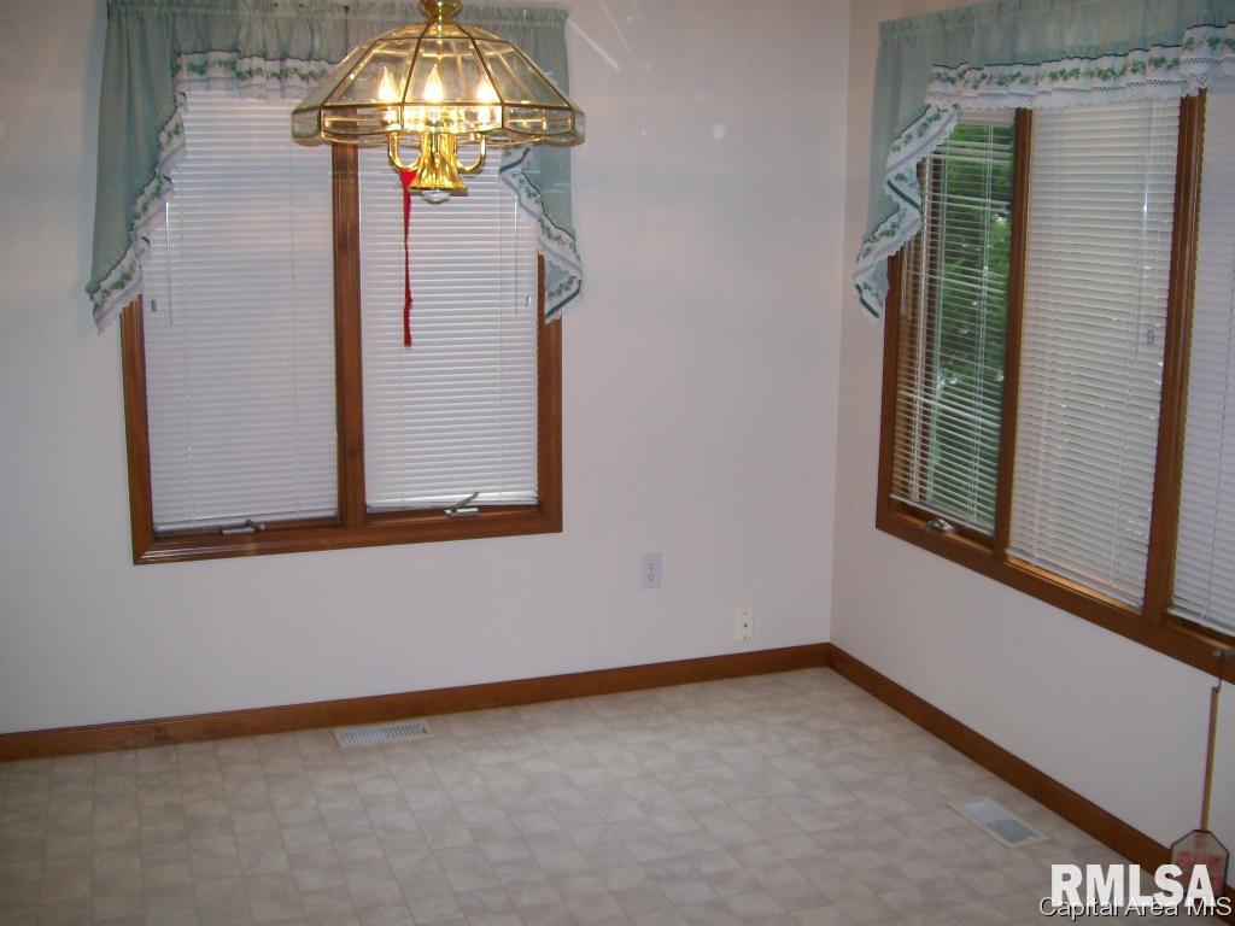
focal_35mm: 36
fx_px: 1284
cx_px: 618
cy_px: 463
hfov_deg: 51.4
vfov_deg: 39.7
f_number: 2.7
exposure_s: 1/64
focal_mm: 6
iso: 80
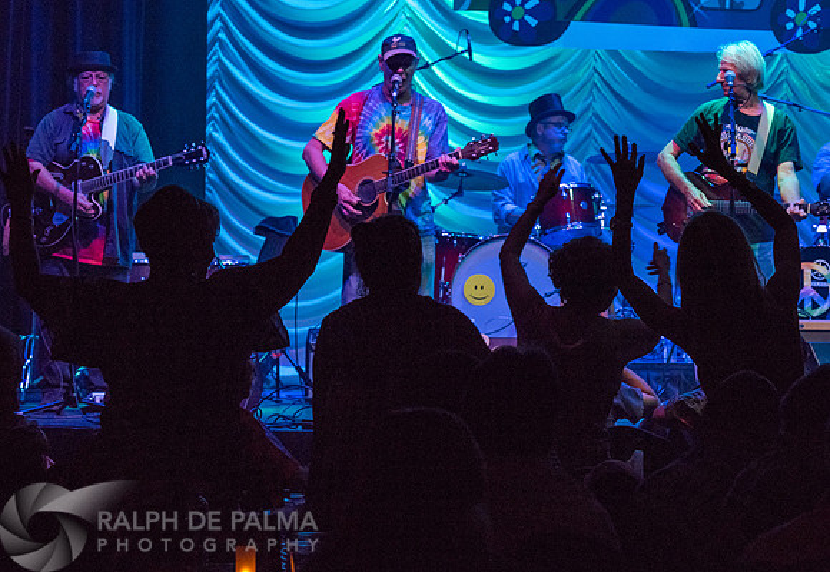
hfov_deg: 15.4
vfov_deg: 10.7
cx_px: 438
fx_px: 3063
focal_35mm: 131
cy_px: 279
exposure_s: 1/160
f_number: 5.6
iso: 2500
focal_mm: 102
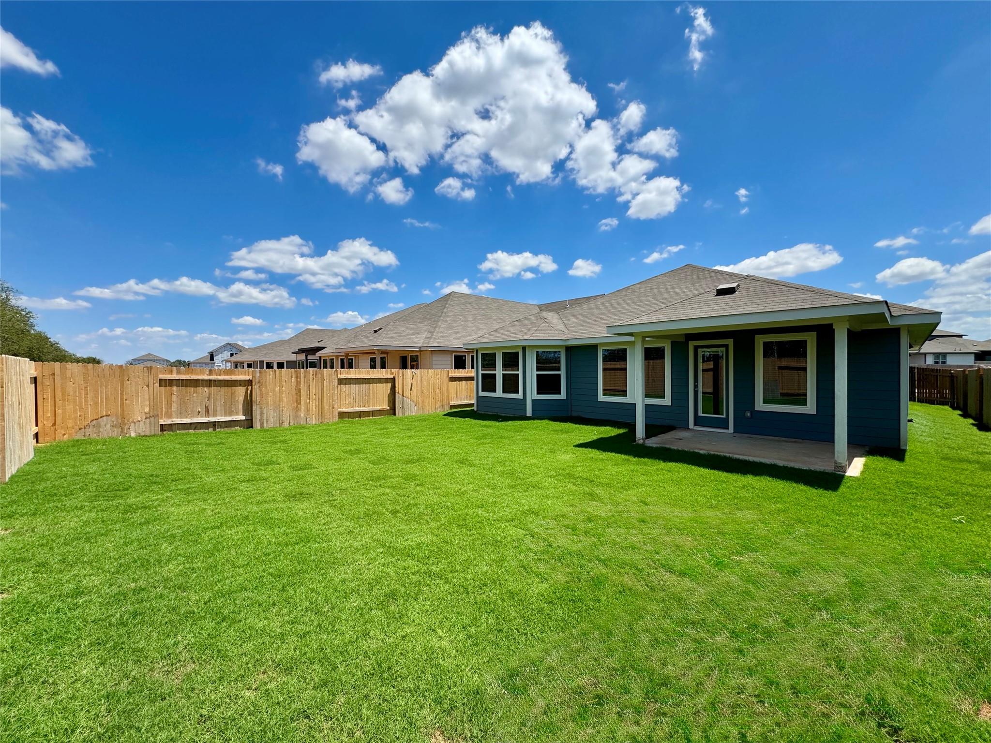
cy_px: 372
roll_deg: +0.1
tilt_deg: -1.4
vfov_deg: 85.7
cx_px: 496
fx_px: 401
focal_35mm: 14
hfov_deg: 102.1
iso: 50
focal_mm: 2.22
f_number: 2.2
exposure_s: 1/2028
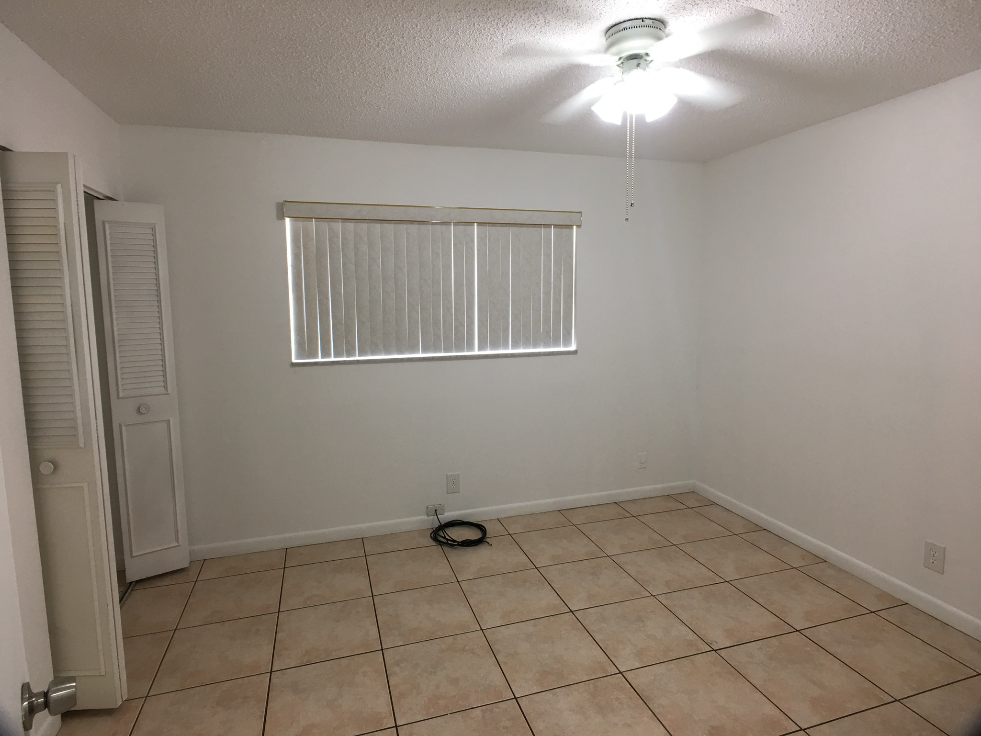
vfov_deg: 48.2
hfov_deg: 61.7
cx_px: 490
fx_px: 822
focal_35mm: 29
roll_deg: +0.5
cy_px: 368
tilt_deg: -6.1
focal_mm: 4.15
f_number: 2.2
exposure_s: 1/15
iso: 25
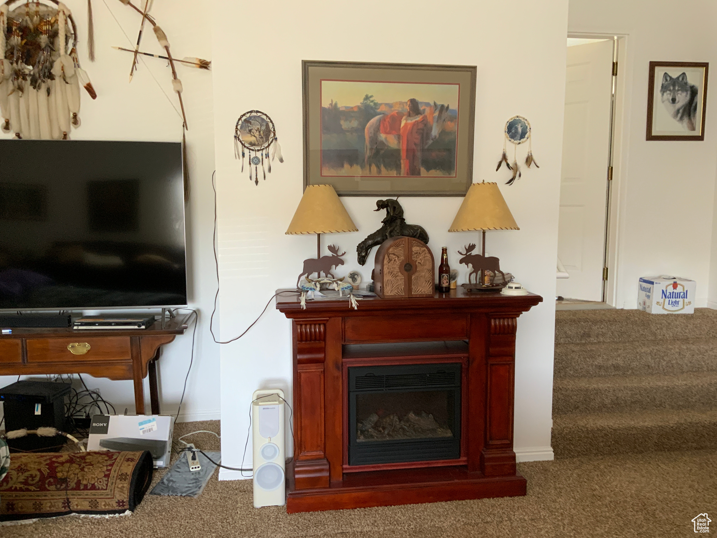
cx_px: 358
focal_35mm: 29
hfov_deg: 61.7
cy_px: 269
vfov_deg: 48.2
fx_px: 601
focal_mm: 3
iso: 125
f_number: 1.8
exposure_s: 1/60
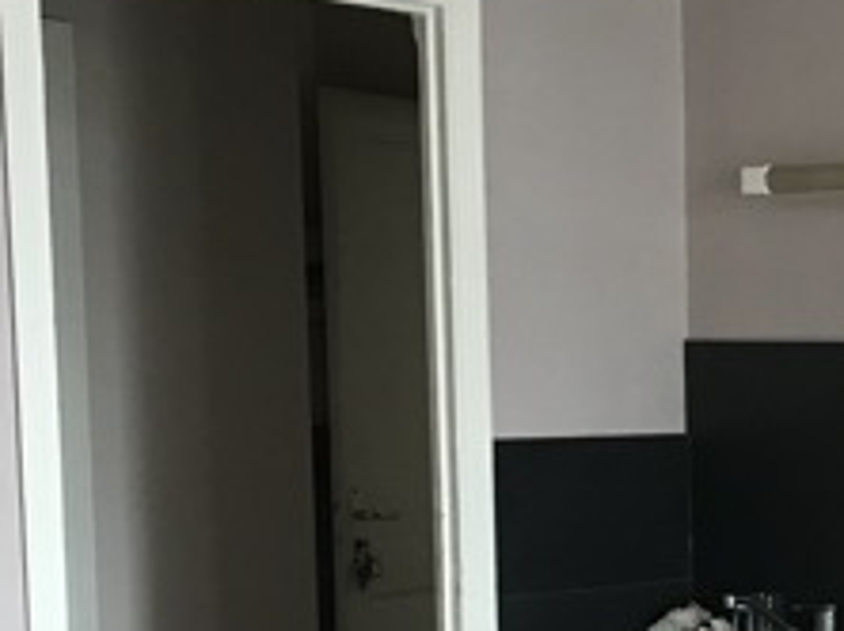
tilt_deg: -7.4
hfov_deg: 18.4
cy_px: 658
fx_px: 2460
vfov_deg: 14.3
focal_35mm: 101
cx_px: 1019
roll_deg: +0.0
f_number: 1.8
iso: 40
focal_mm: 3.99
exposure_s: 1/25
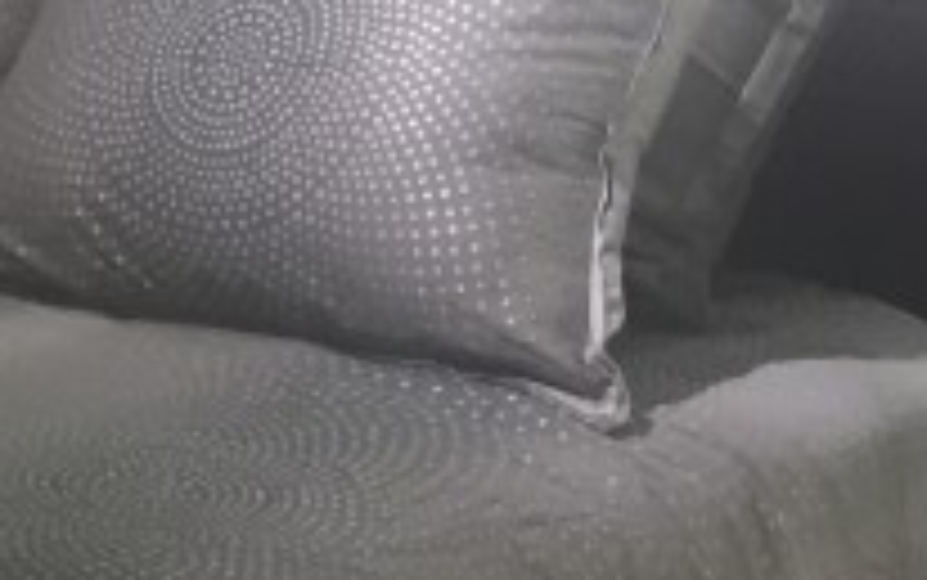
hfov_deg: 13.3
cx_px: -184
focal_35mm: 153
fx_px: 3867
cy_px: 360
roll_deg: -0.1
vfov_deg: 8.6
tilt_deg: -13.2
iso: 125
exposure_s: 1/30
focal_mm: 4.15
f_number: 2.2
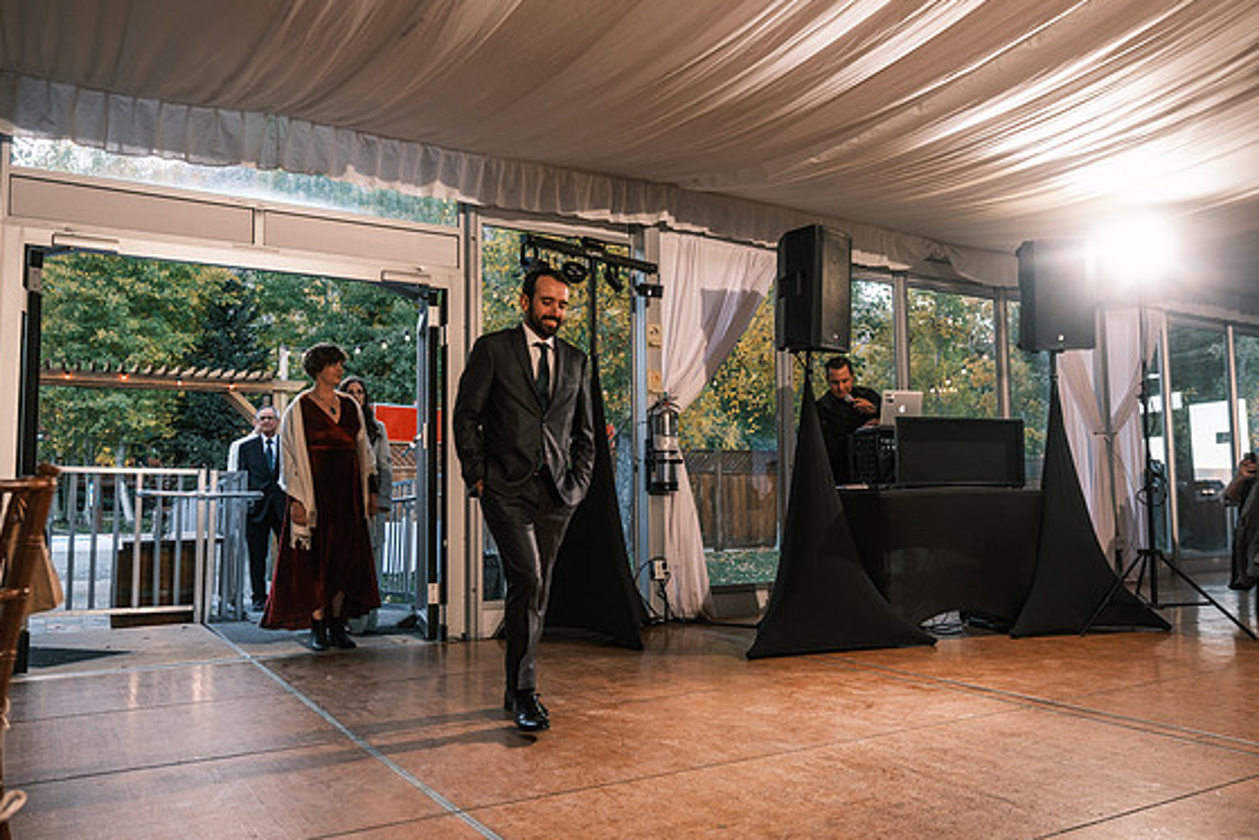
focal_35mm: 28
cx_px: 644
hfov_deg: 65.5
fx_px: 979
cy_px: 427
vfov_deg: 46.4
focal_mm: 18
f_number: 2.8
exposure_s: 1/250
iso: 400
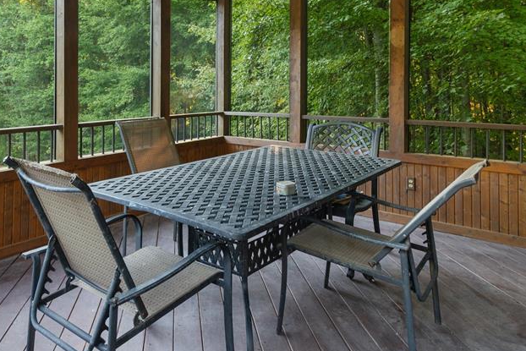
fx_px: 409
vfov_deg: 45.7
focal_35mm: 28
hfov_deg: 65.3
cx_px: 233
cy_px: 118
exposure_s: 1
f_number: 9
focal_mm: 17
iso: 320
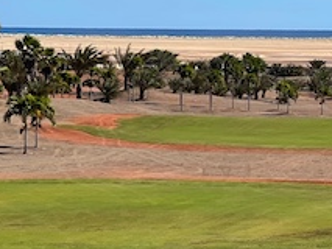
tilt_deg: -4.5
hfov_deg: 9.7
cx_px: 461
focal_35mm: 200
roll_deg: -0.2
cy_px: 167
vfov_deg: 7.4
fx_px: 1919
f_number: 2.2
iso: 20
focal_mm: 7.5
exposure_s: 1/1623
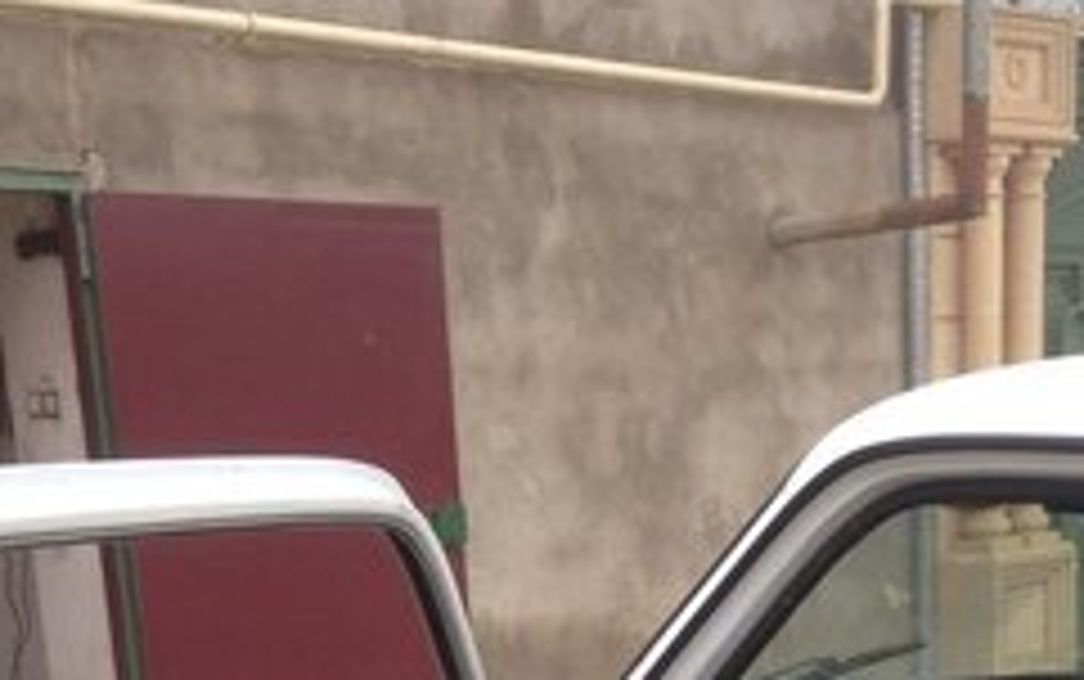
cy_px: 1004
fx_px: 2129
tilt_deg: -16.1
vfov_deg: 16.6
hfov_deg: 28.4
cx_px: 733
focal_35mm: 72
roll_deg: +0.0
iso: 50
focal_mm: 4.12
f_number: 2.4
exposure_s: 1/40
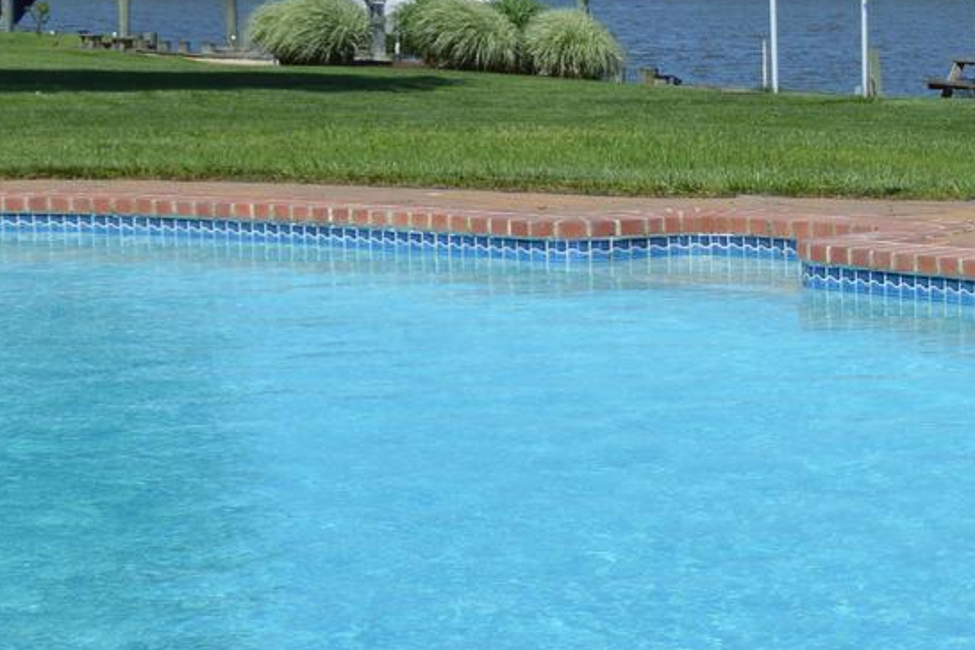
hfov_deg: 14.4
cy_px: 419
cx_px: 1350
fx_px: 3656
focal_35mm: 135
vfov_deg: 10.2
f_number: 9
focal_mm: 24
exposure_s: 1/400
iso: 100
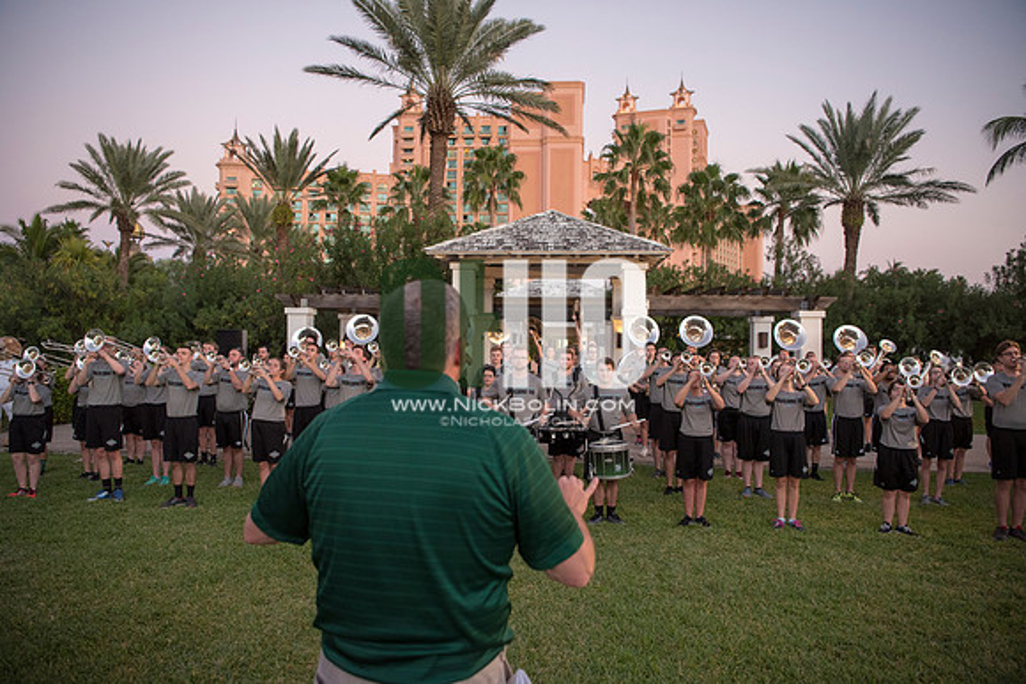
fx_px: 684
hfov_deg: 73.7
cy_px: 342
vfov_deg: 53.2
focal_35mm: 24
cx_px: 513
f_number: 3.2
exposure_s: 1/250
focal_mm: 24
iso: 2000
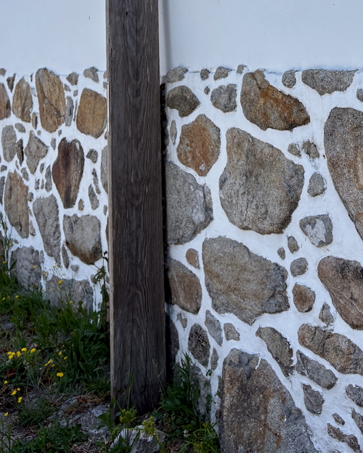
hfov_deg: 24.5
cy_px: -30
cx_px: 298
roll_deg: +3.5
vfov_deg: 28.5
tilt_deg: +5.5
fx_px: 819
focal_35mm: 61
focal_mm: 5.96
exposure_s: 1/1751
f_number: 1.6
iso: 50
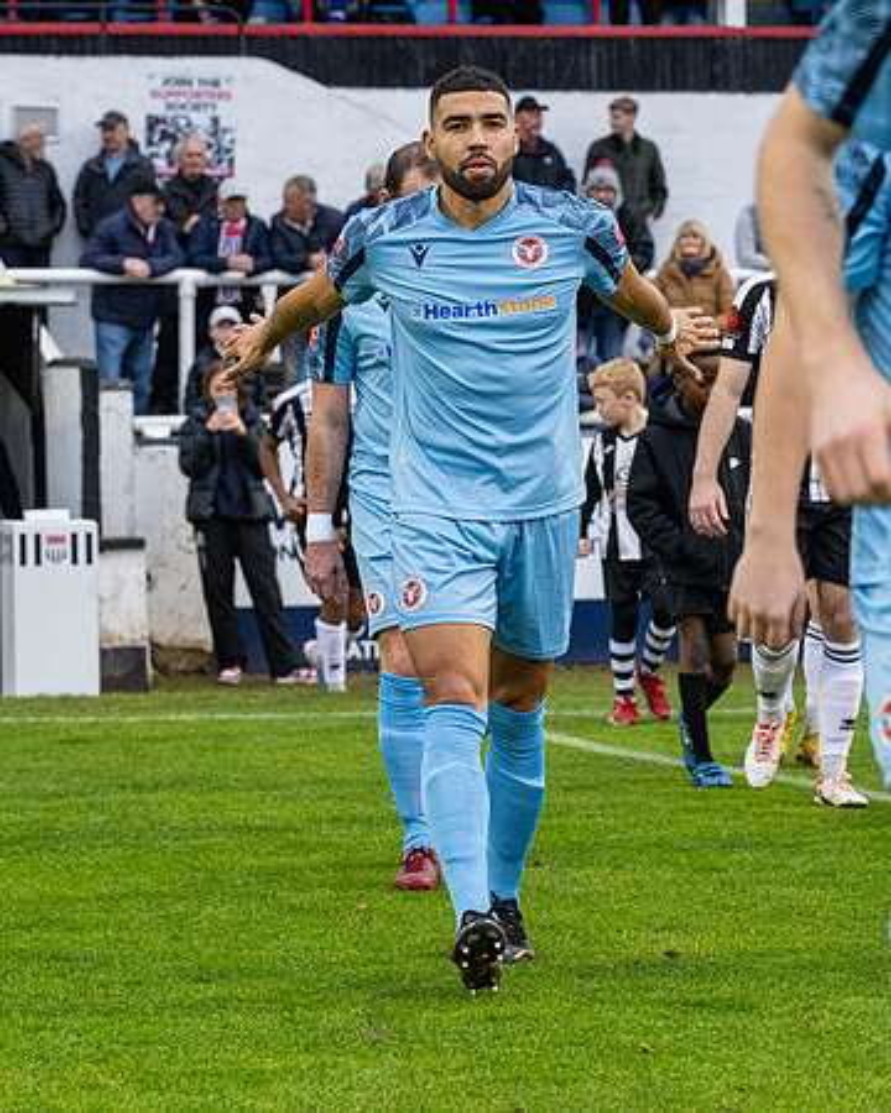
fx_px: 4913
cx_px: 467
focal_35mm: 149
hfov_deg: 10.4
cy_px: 640
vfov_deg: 12.9
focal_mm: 70
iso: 2000
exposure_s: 1/400
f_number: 4
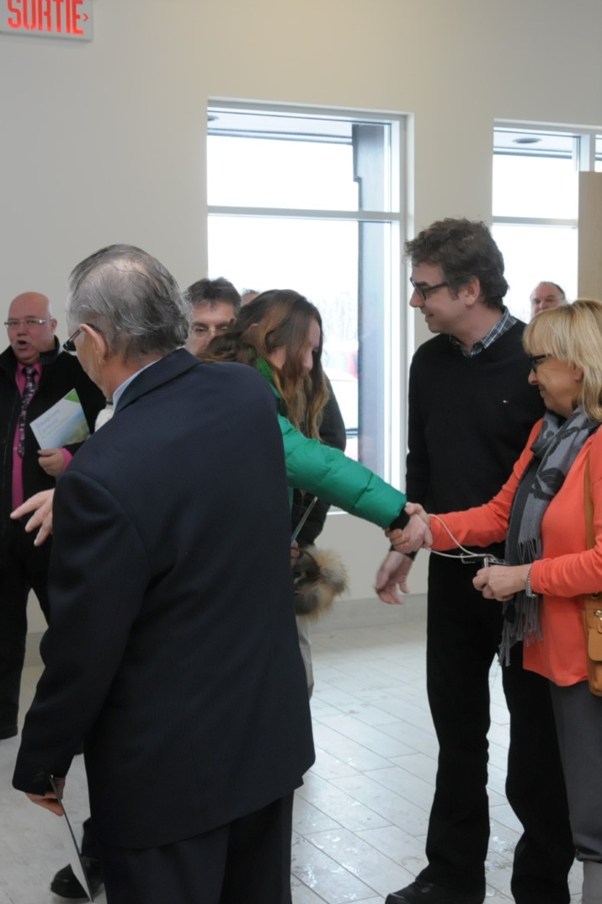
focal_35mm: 57
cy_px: 452
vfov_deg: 35.2
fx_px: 1424
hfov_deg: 23.9
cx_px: 324
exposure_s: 1/125
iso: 800
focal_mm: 25
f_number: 7.1
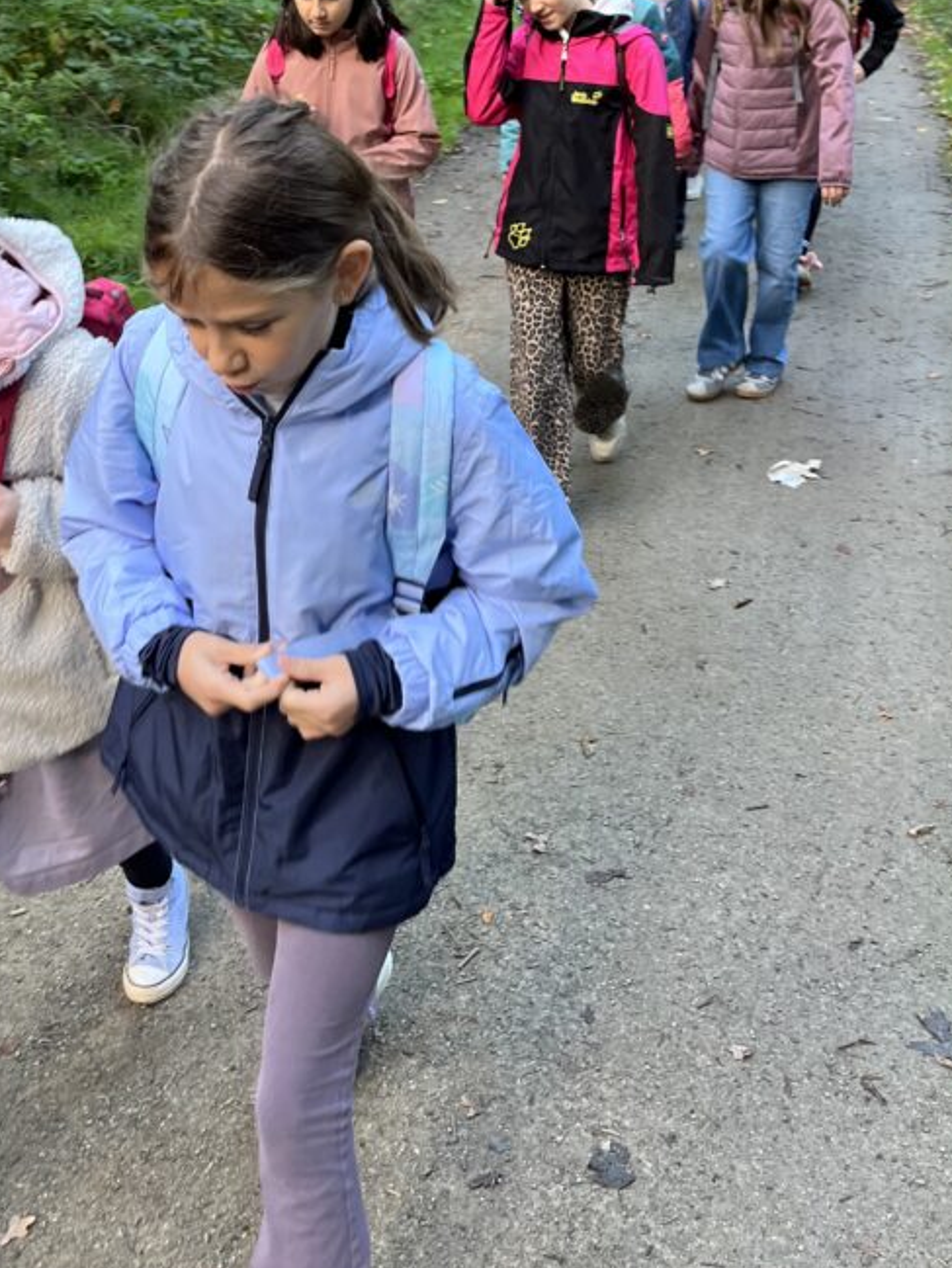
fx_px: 1503
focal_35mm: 41
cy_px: 381
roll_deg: +4.1
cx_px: 323
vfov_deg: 44.8
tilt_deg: -23.8
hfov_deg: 34.8
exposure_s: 1/100
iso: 125
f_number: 1.6
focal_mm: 5.1
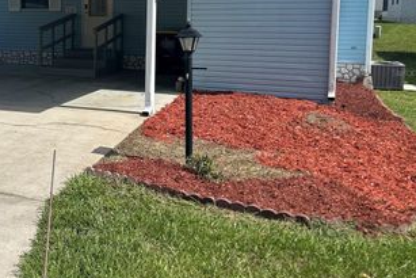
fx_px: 509
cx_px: 93
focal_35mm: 44
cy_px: 73
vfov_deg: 30.1
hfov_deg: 42.8
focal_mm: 5.7
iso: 50
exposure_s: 1/5587
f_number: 1.5
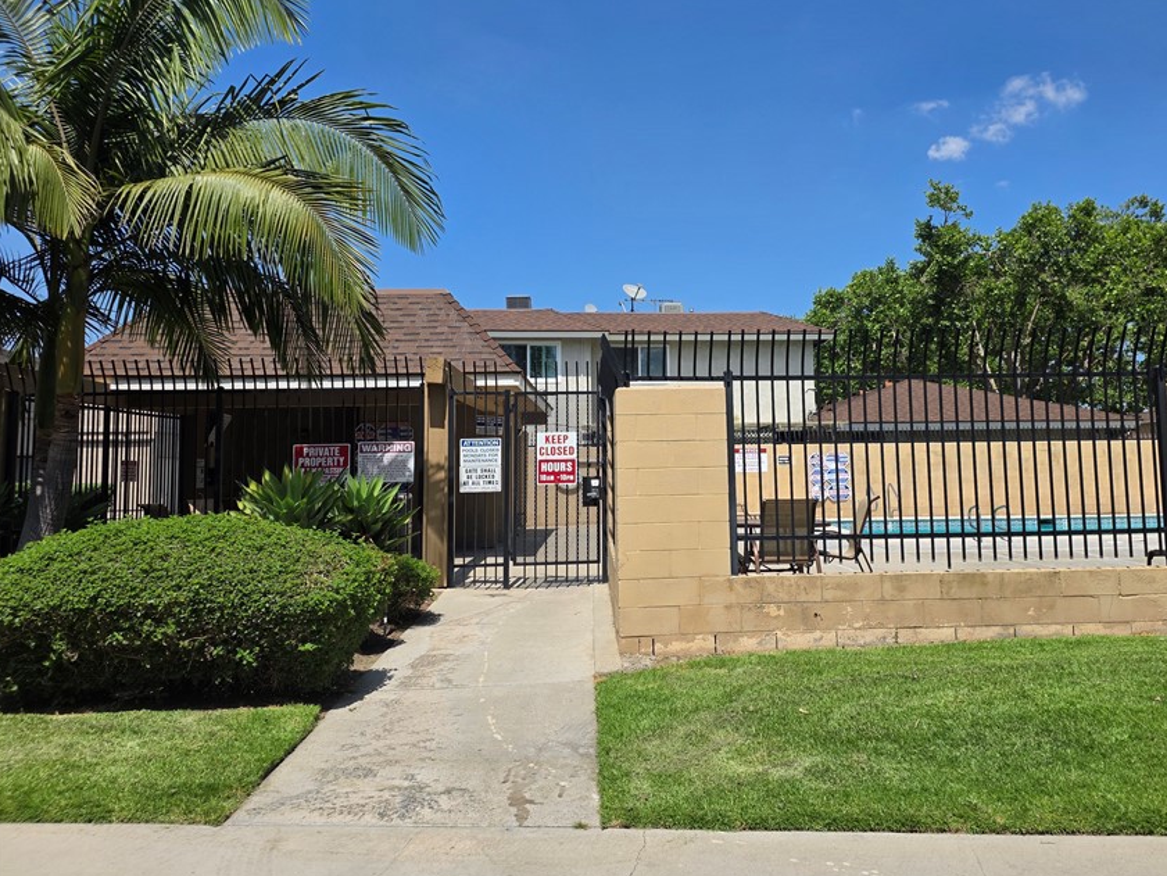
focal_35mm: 28
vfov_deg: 49.7
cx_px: 704
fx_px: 944
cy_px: 394
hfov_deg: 62.8
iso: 80
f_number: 1.7
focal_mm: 6.25
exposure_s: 1/7944
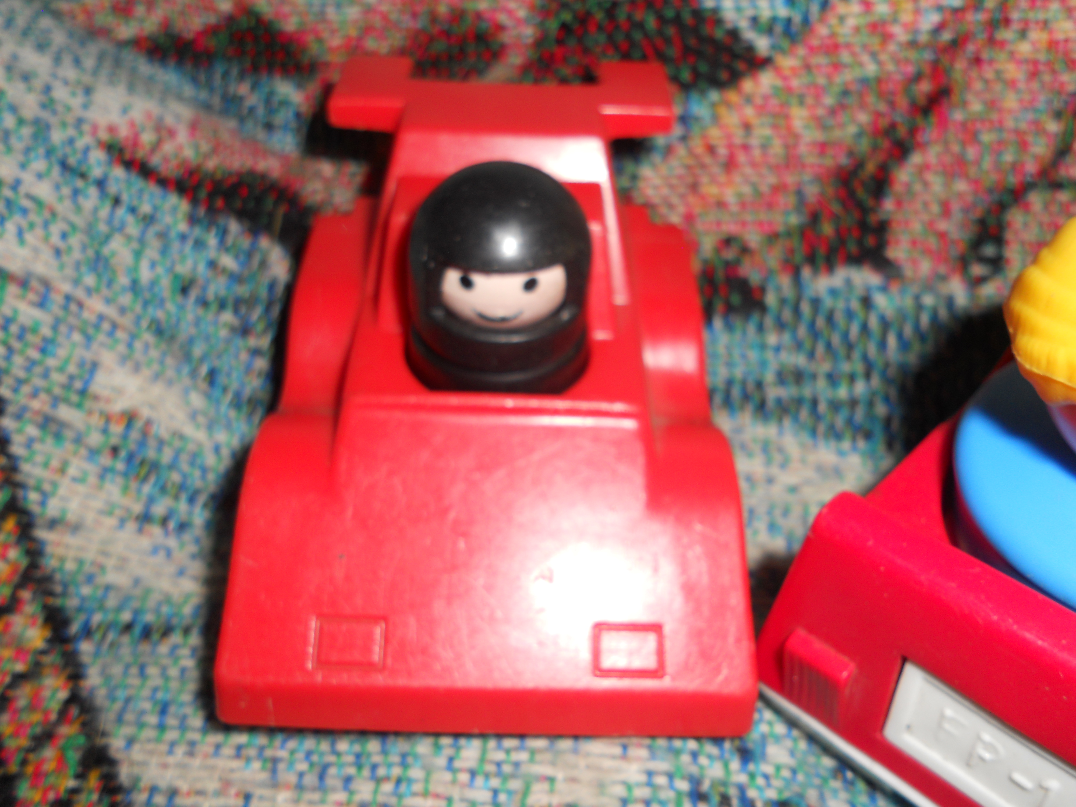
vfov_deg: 44.2
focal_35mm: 32
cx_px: 538
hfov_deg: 56.8
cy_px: 404
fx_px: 995
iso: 80
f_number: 8.8
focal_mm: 5.8
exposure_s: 1/25
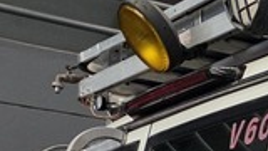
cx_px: 576
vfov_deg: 6.8
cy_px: 456
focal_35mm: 160
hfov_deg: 11.7
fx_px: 1137
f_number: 1.7
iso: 200
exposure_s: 1/100
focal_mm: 6.25
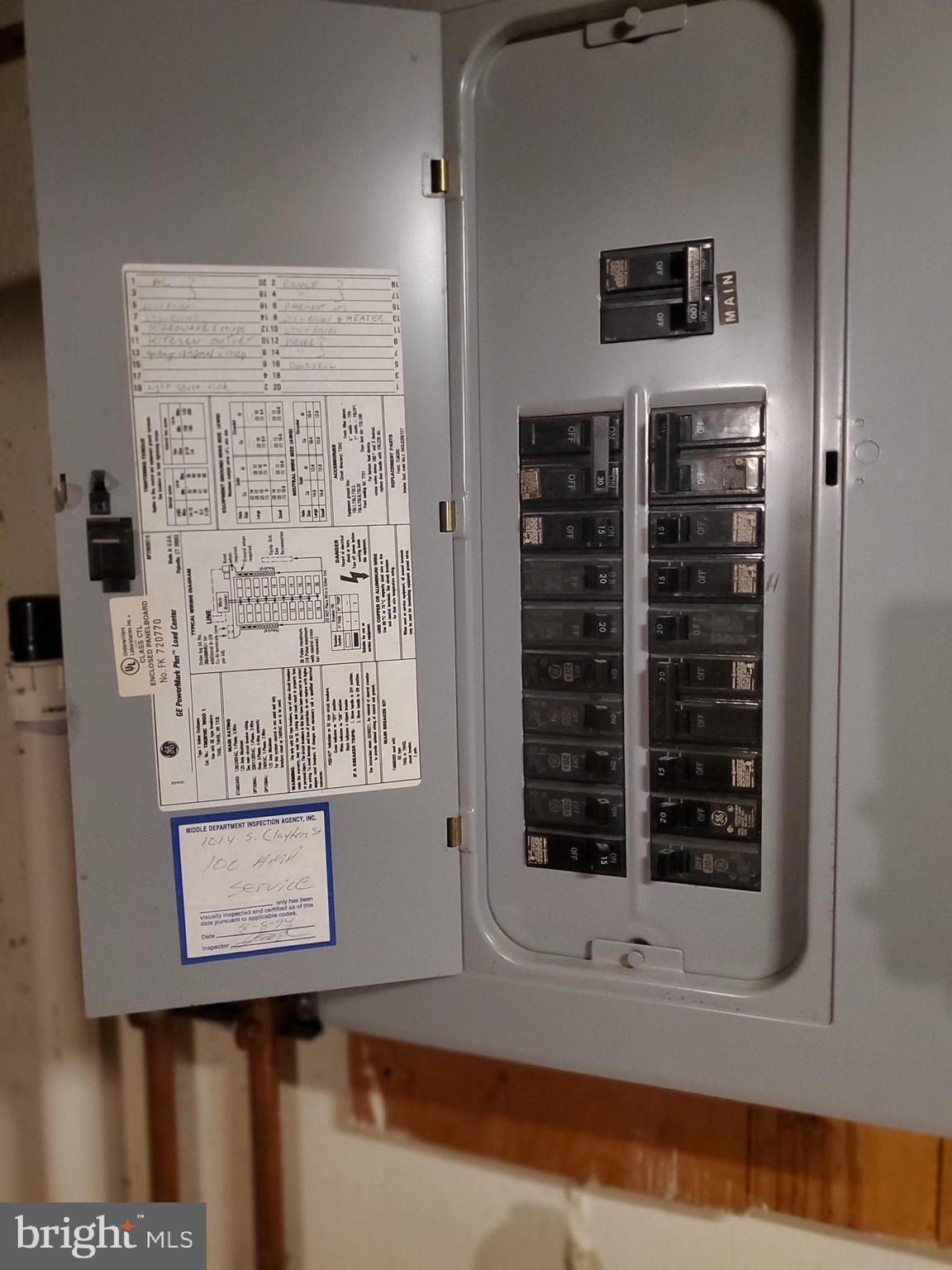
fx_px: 953
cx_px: 476
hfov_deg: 53.1
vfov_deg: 67.3
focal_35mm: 26
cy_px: 635
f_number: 1.5
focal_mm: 4.3
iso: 500
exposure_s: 1/30
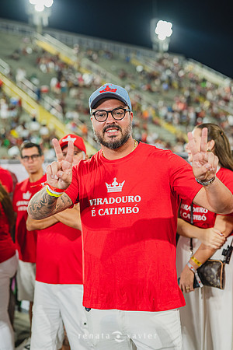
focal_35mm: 50
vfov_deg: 39.6
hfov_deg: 27.0
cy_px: 175
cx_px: 116
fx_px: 485
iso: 1600
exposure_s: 1/200
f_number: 2.2
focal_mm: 50
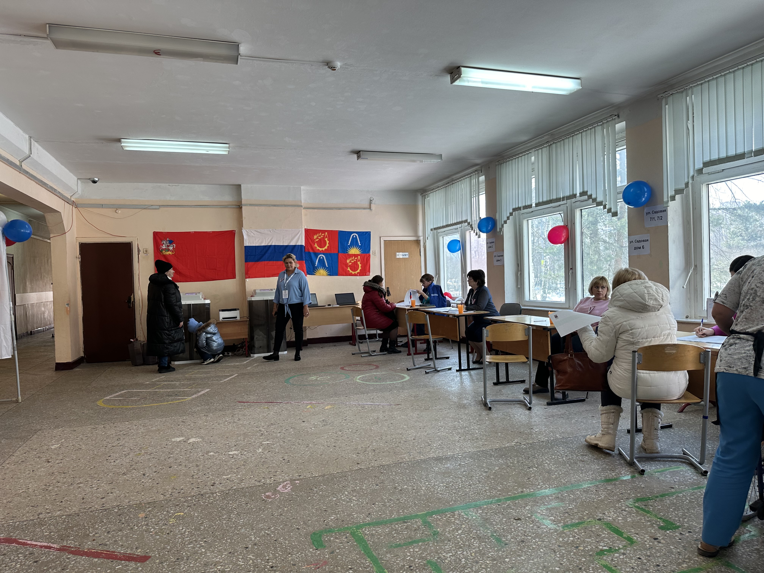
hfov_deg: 71.6
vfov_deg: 56.8
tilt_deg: +0.4
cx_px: 382
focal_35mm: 24
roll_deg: +1.5
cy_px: 286
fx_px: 530
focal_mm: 6.86
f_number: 1.78
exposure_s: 1/160
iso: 64
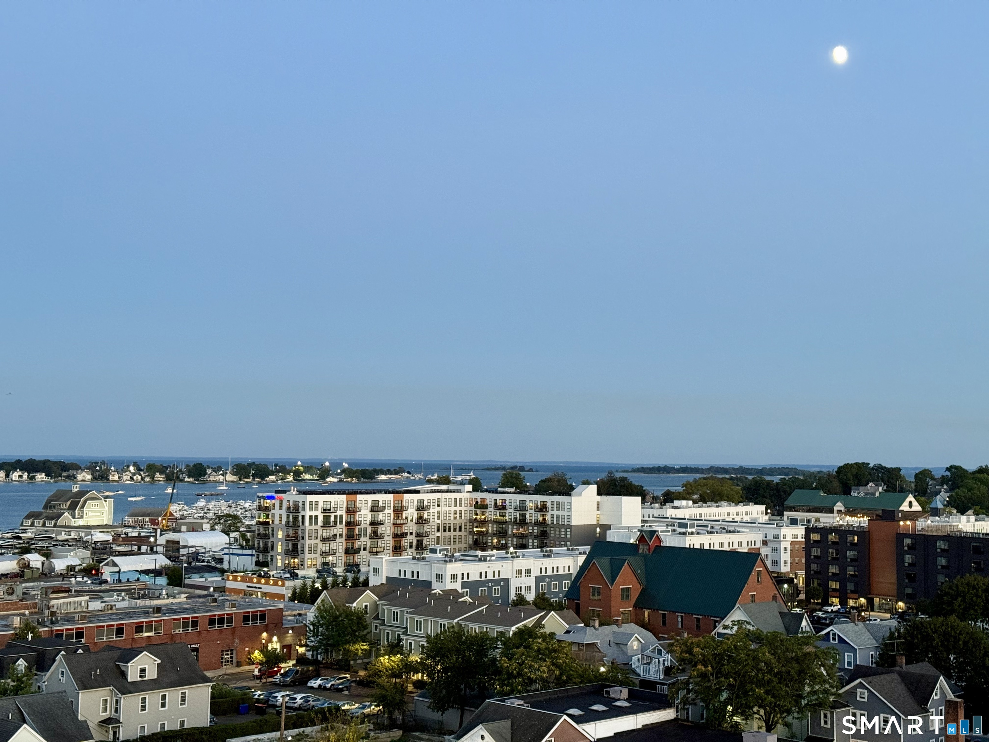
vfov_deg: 30.3
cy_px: 371
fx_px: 1371
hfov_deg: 39.7
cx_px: 494
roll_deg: -1.0
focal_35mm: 48
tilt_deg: +3.8
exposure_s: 1/40
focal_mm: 6.76
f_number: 1.78
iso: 250
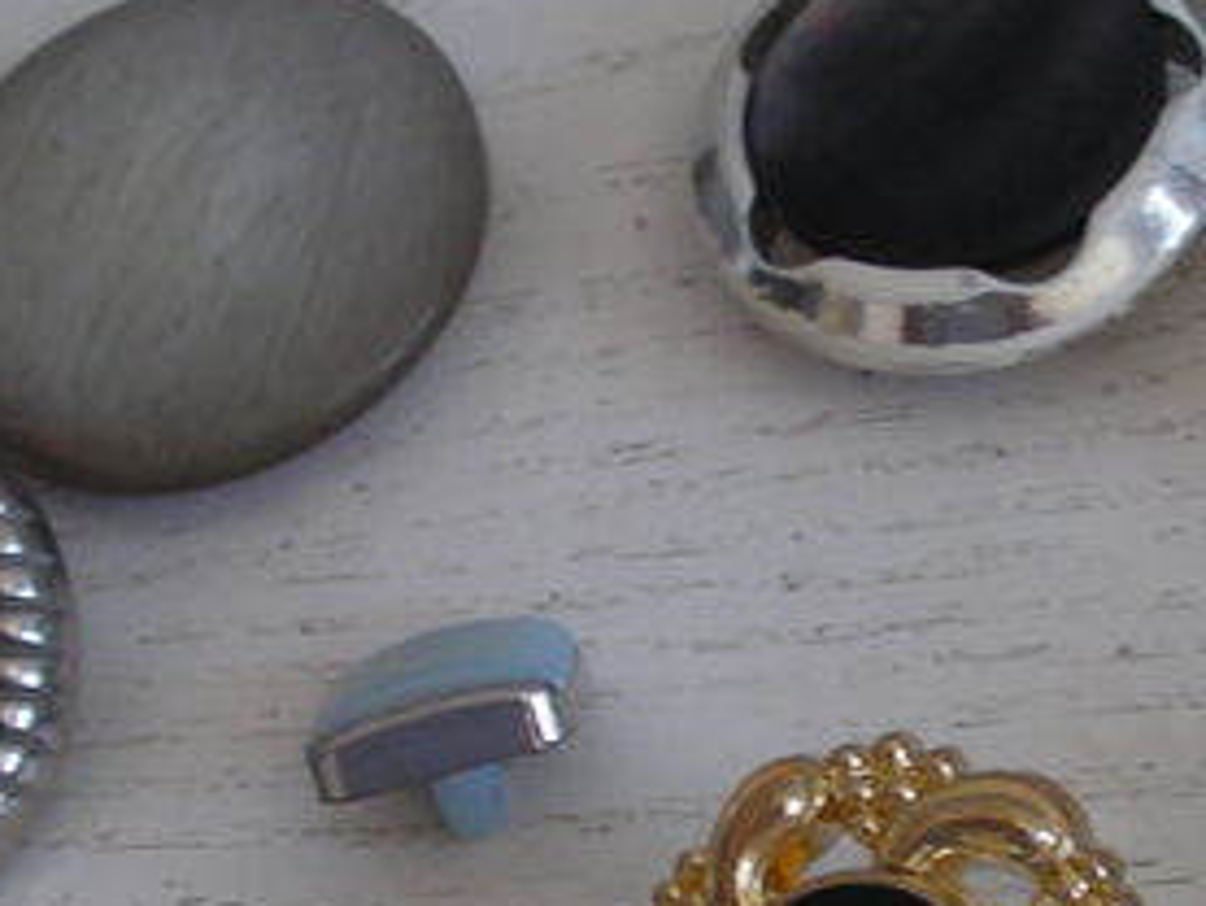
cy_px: 819
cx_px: 805
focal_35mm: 137
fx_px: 4775
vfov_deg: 10.8
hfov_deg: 14.4
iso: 67
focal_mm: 6.3
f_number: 3.5
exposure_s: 1/30
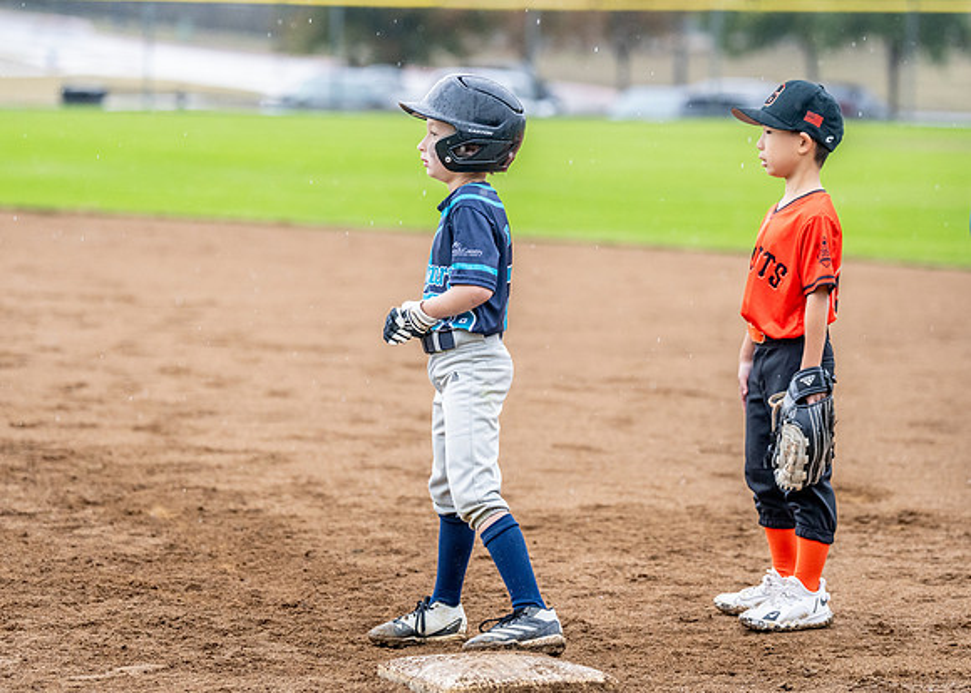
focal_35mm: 157
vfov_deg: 9.2
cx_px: 493
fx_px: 4327
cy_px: 299
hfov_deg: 12.8
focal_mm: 124
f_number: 2.8
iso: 1600
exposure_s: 1/1000
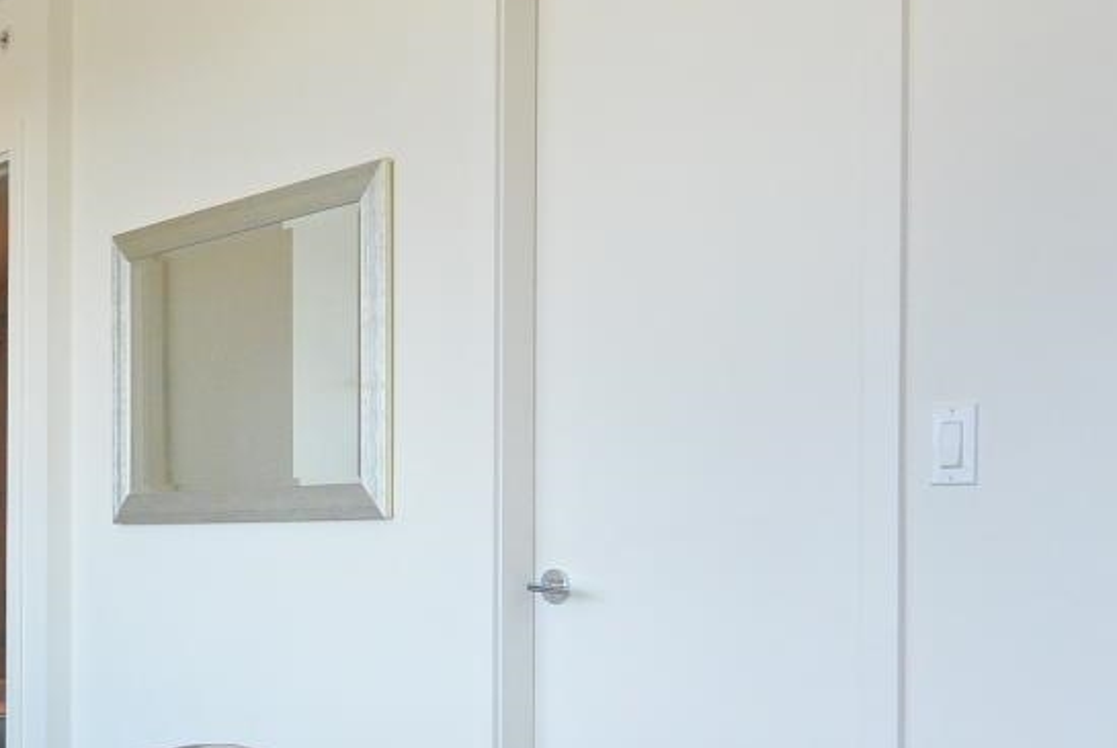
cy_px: 537
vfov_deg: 24.5
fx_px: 1709
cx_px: 43
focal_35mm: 55
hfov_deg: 33.6
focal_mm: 7.7
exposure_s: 1/250
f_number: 4
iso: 400
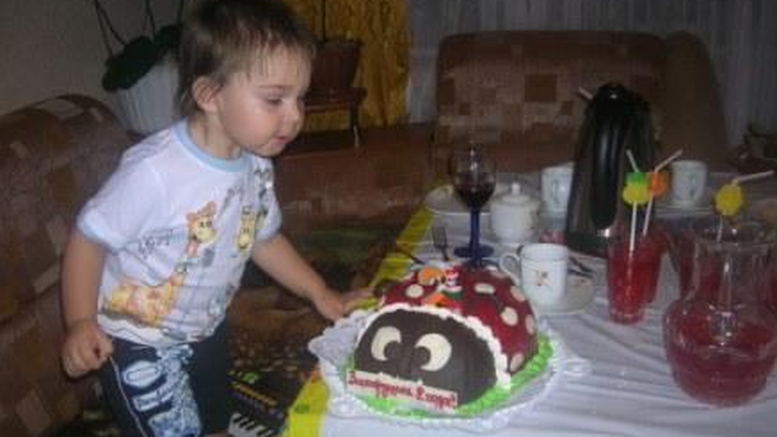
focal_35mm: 38
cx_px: 397
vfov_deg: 31.1
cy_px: 272
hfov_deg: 52.8
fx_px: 783
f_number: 2.9
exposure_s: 1/60.1
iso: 50
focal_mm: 5.7
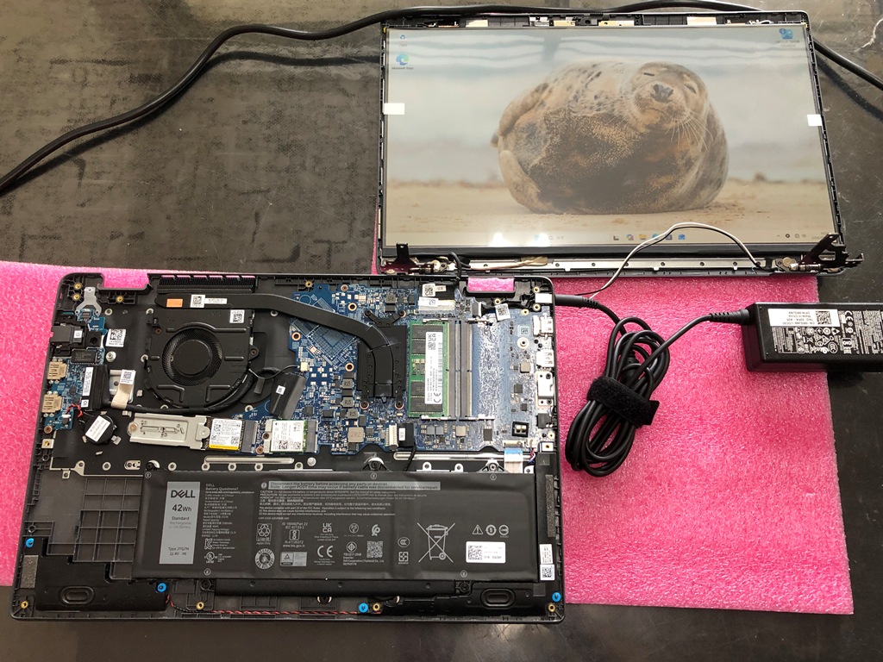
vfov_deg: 49.7
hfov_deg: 63.4
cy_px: 331
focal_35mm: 28
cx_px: 442
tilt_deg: -73.2
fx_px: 714
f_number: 1.8
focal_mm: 3.99
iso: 40
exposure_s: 1/33
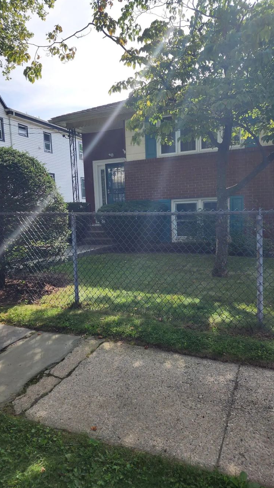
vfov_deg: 71.9
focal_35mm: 26
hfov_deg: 44.3
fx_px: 336
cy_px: 243
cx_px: 120
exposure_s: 1/744
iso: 12
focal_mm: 6.4
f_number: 1.8
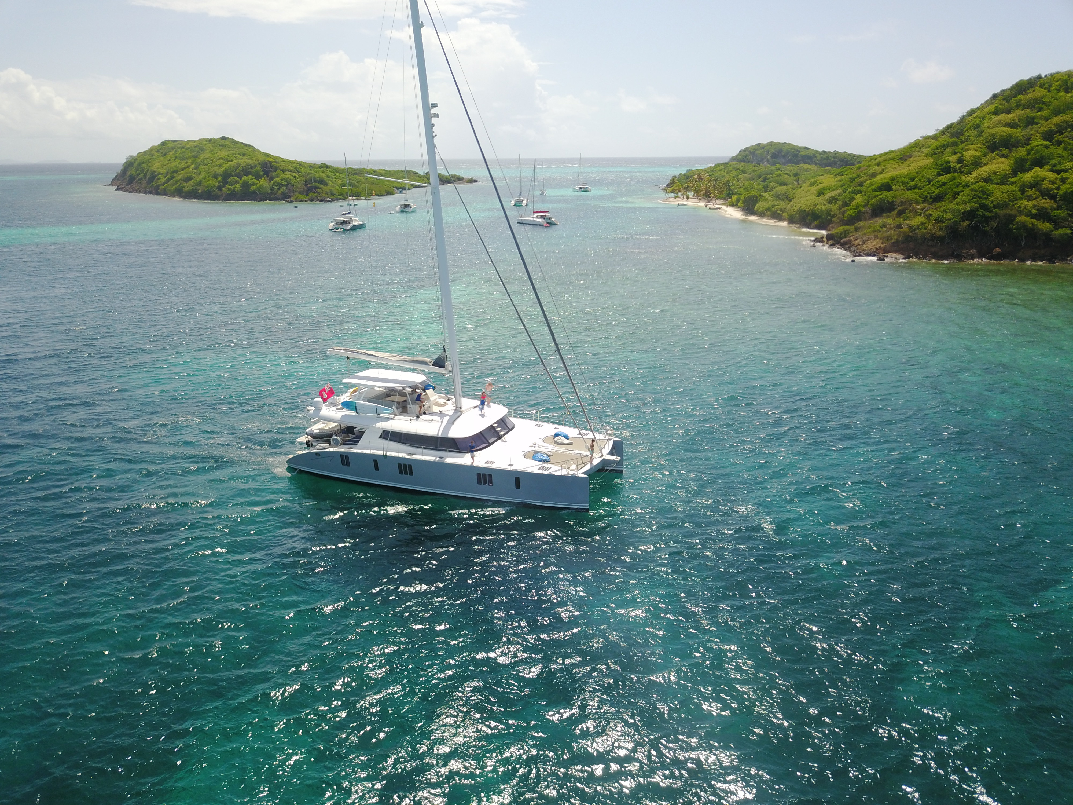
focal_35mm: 26
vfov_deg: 53.1
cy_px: 402
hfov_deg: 67.3
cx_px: 536
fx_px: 806
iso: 100
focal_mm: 4.73
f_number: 2.2
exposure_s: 1/1112
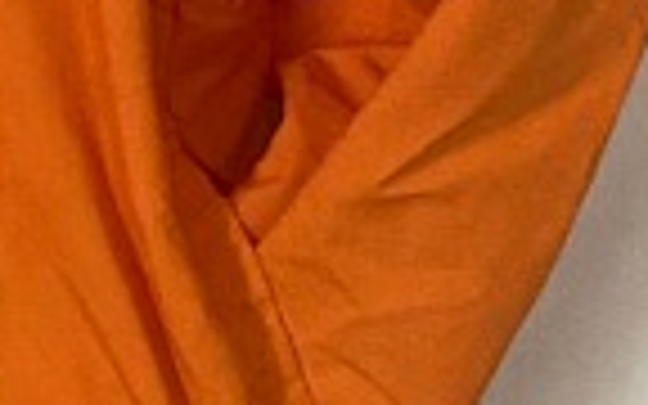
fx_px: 3373
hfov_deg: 9.9
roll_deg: +0.5
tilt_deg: -6.4
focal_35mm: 191
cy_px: -698
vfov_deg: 6.4
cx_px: -792
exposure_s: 1/45
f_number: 1.8
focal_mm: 4.25
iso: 500
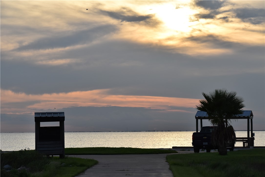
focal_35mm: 129
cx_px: 132
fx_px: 949
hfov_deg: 15.9
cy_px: 88
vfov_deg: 10.6
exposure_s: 1/800
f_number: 7.1
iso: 200
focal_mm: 86
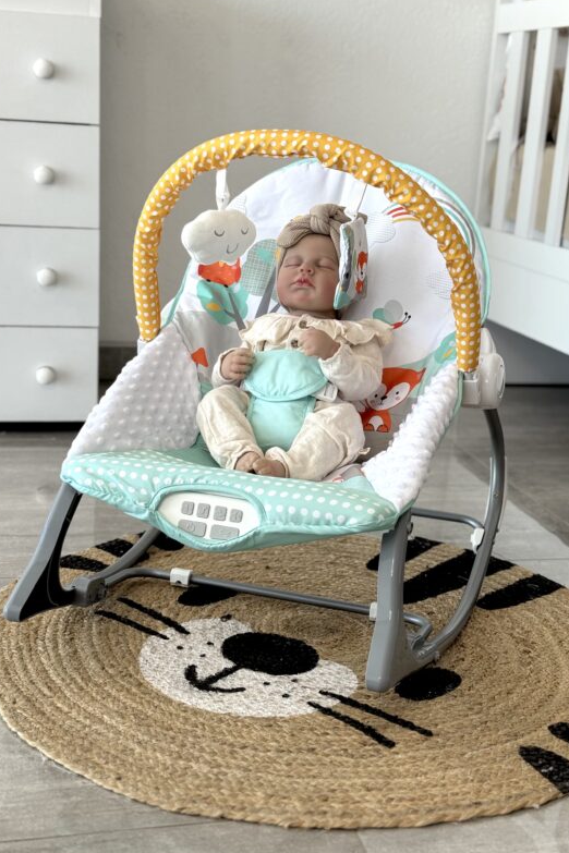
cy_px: 426
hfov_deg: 26.5
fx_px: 1209
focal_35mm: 51
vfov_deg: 38.9
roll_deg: -3.6
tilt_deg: -14.1
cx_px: 293
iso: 64
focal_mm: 6.76
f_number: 1.78
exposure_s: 1/256
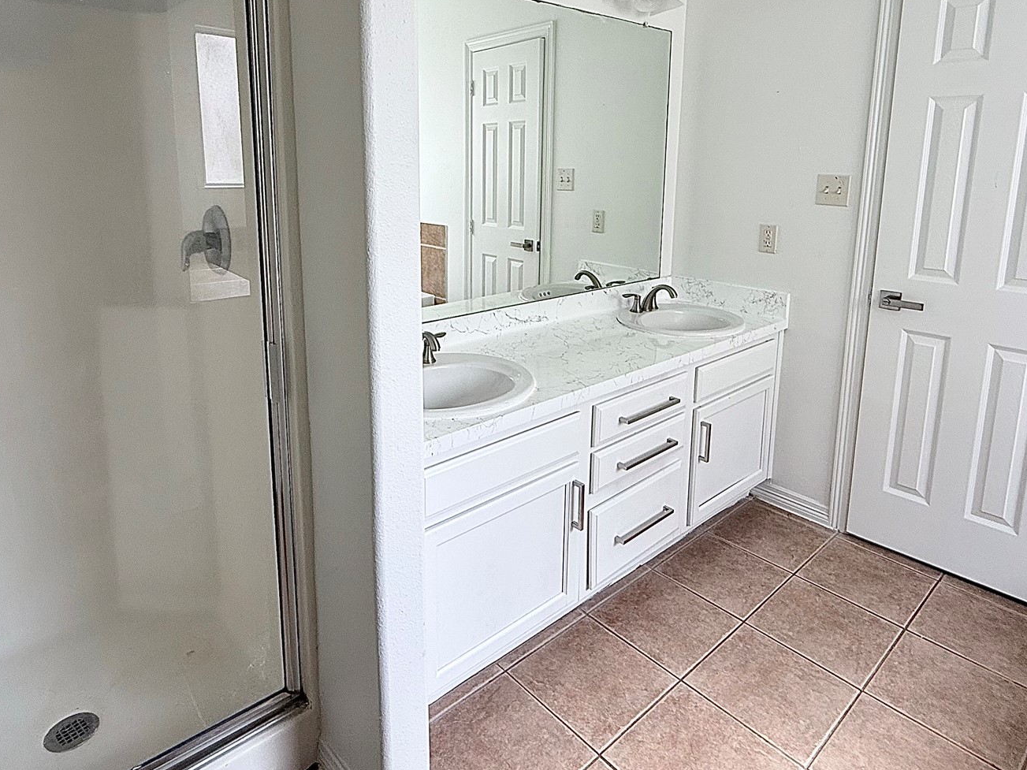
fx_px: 653
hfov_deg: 76.4
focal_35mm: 22
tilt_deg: -8.7
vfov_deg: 59.9
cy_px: 267
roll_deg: -0.5
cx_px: 512
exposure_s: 1/99
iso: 64
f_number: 2.2
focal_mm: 2.22
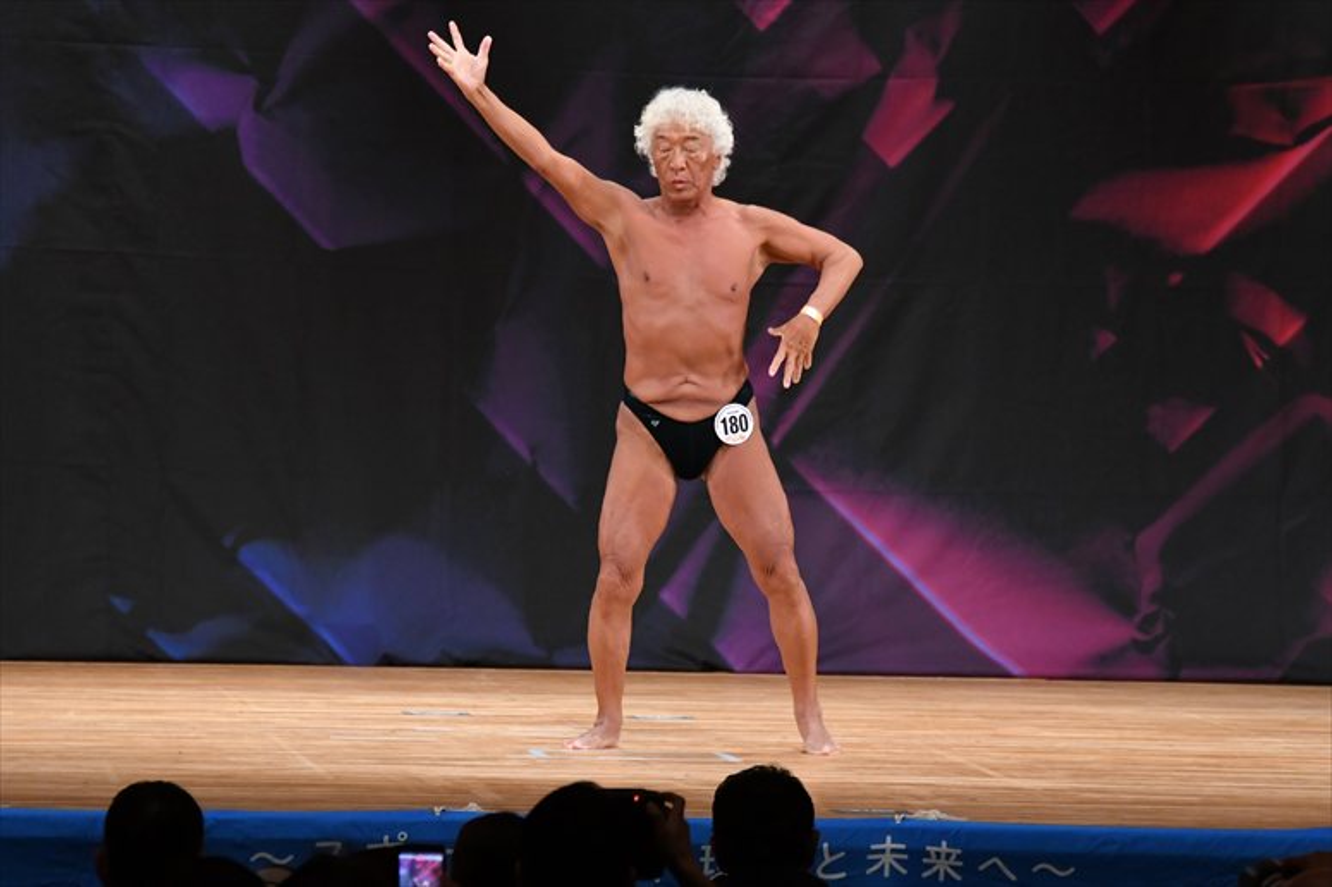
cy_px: 444
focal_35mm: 255
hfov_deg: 8.1
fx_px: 9431
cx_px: 666
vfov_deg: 5.4
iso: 3200
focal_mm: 170
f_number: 5.6
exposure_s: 1/400
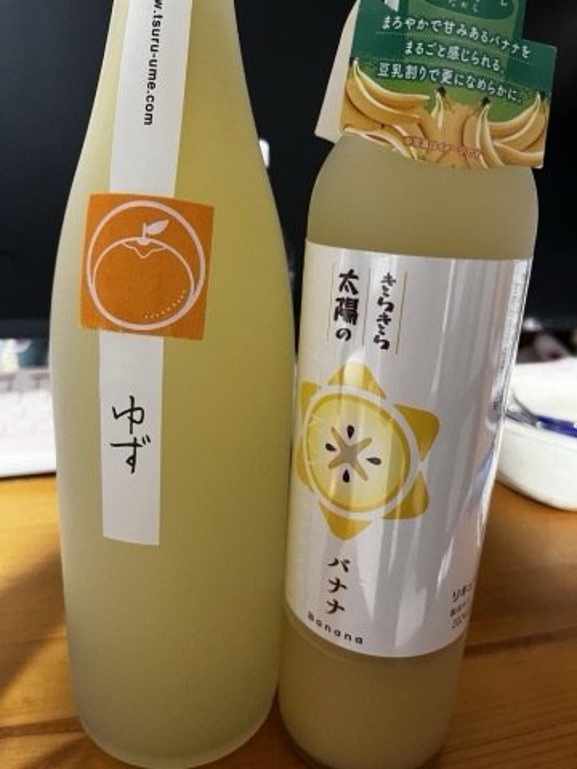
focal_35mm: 26
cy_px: 384
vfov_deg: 67.3
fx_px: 578
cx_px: 288
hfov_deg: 53.1
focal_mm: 5.1
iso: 500
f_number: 1.6
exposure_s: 1/60
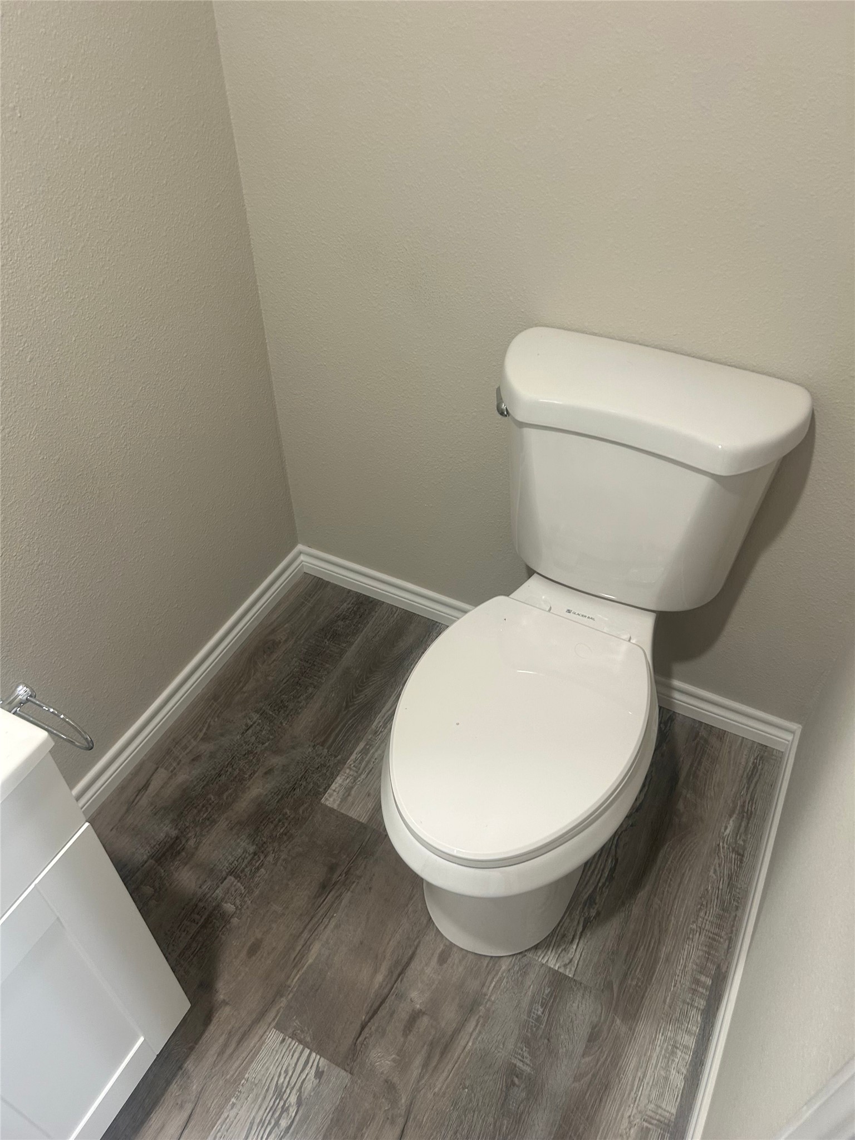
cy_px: 570
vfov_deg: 67.3
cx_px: 428
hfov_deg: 53.1
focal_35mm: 26
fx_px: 856
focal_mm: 5.7
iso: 100
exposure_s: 1/60
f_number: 1.5
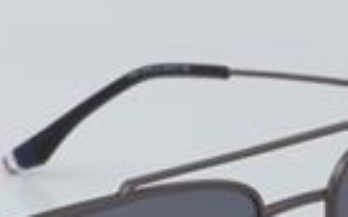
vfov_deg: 5.9
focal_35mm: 222
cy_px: 257
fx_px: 2104
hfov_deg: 9.4
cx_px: 45
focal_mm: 50
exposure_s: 1/4
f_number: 32
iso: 100
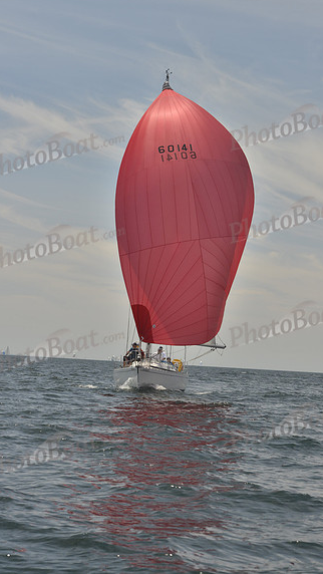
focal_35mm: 85
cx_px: 177
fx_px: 1293
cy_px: 284
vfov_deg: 25.0
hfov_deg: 14.2
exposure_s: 1/800
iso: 400
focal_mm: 80
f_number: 8
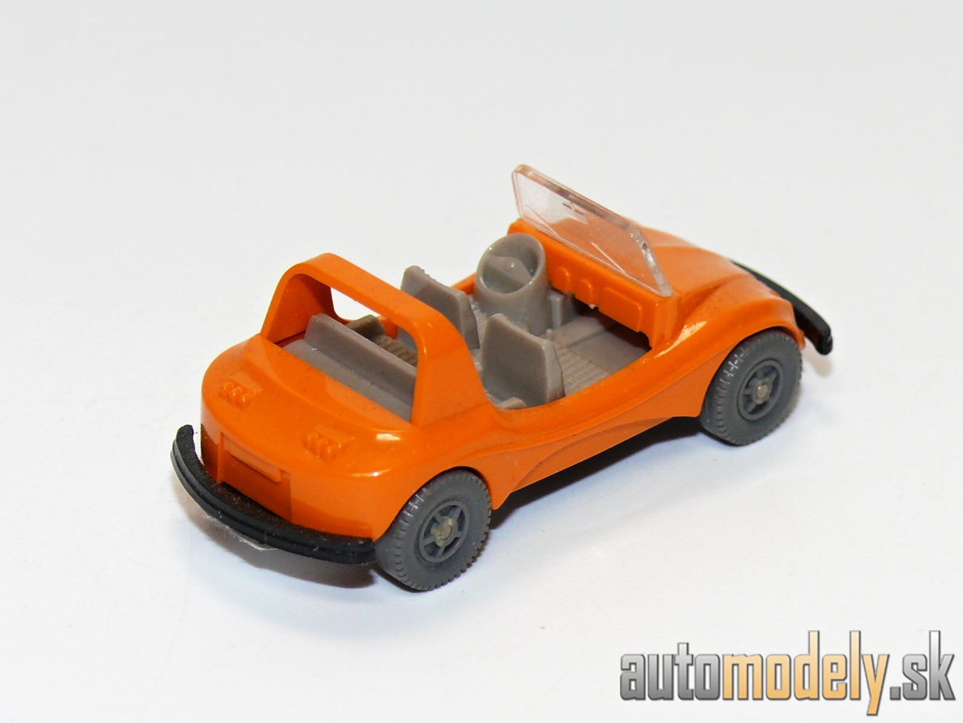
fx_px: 4757
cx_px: 482
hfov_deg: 11.6
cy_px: 362
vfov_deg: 8.7
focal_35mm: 171
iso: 100
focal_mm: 20.4
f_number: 4
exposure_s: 1/30
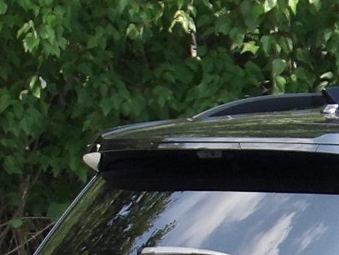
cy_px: 402
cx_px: 800
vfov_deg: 1.2
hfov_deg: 1.6
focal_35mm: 1270
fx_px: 12441
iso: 100
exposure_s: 1/159
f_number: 4.5
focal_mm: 39.8
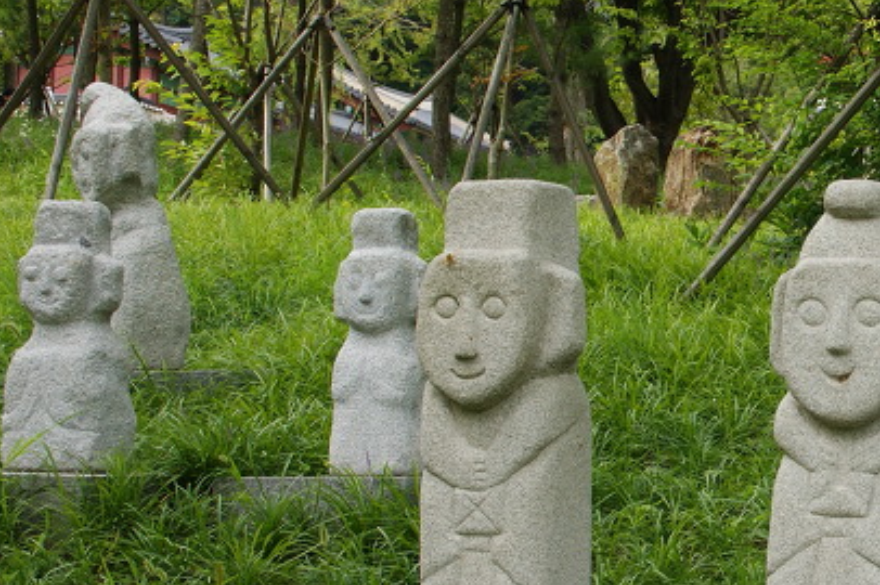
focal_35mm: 122
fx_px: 2984
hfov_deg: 16.2
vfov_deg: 11.2
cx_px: 1005
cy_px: 334
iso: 100
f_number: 8
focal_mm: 35
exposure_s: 1/80
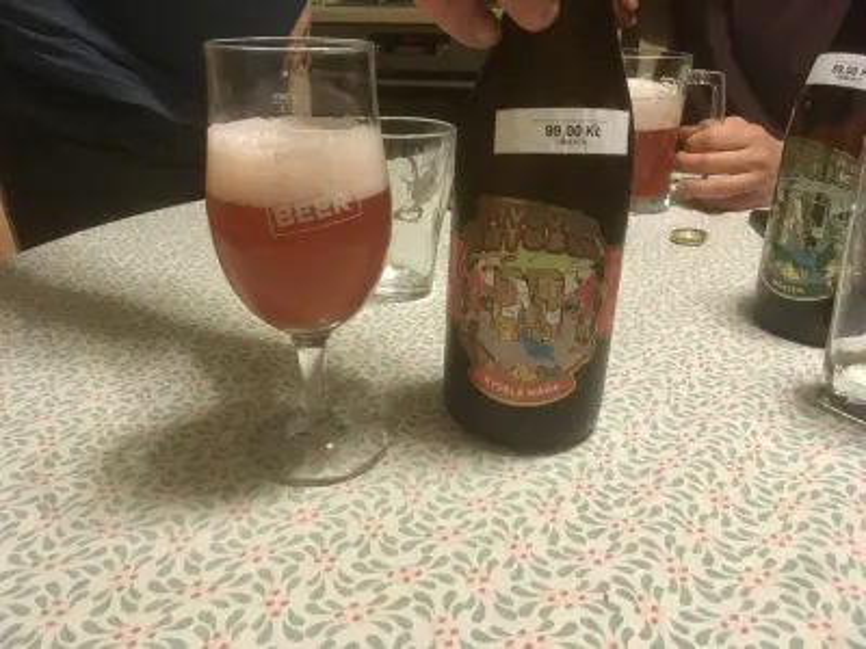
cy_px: 324
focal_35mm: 29
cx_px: 433
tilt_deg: -26.3
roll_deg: +0.0
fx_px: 726
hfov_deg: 61.7
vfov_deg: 48.2
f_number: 2.2
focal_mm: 4.15
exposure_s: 1/25
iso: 200
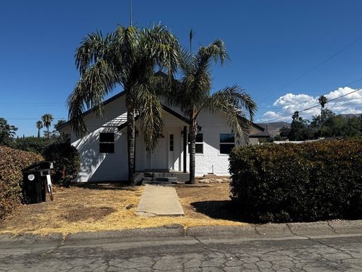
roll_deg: -0.1
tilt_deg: +1.6
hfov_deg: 58.1
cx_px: 157
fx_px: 324
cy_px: 143
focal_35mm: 31
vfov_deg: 45.5
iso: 80
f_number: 1.78
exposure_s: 1/5348
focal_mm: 6.76
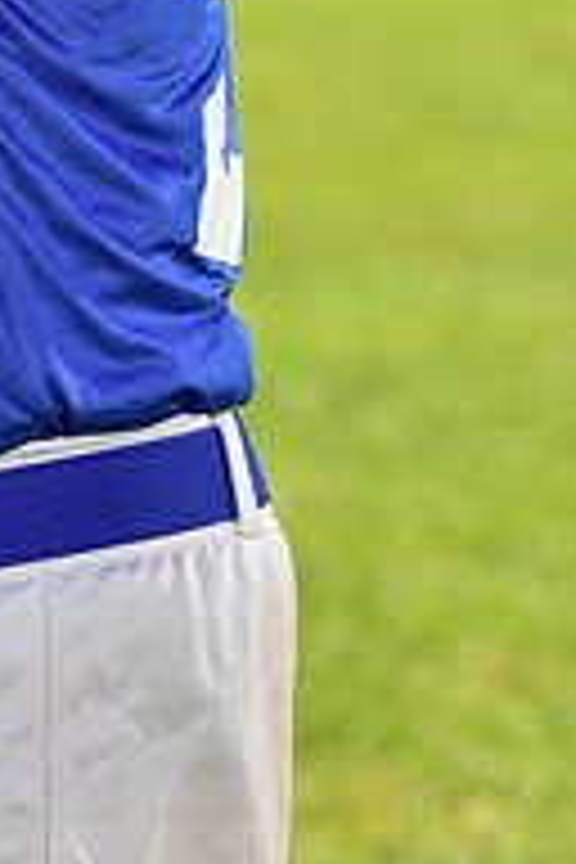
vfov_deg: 6.1
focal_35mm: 338
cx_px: -182
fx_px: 8111
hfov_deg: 4.1
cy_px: -274
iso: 80
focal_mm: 112
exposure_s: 1/250
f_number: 5
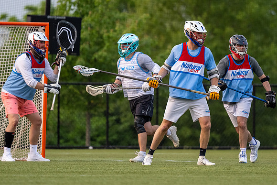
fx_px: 5374
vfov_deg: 2.0
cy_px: 60
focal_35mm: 698
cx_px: 166
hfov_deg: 3.0
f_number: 5.6
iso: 2000
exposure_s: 1/1000
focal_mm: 500
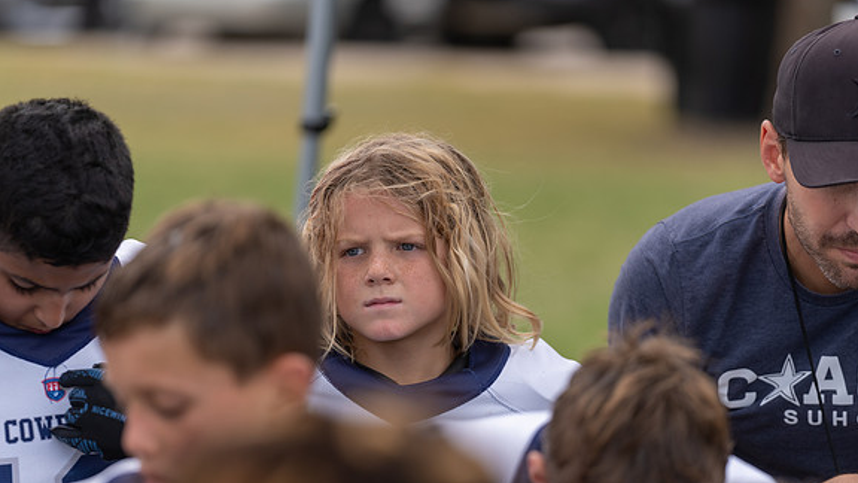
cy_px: 278
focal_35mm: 189
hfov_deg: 11.4
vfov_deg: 6.4
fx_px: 4300
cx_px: 430
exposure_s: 1/640
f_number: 2.8
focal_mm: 179
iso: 100
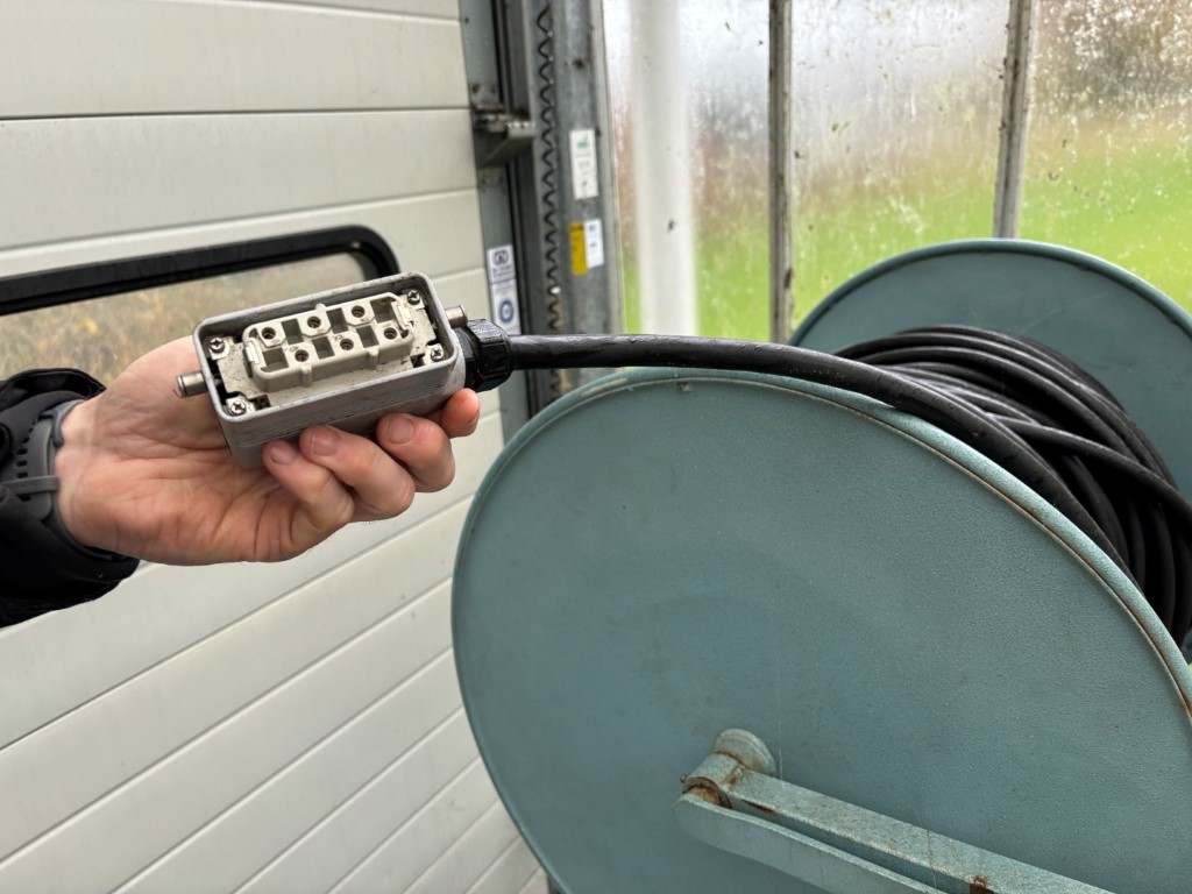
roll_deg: +3.8
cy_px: 447
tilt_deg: -14.5
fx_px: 895
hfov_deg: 67.3
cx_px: 596
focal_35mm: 26
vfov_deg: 53.1
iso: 100
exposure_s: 1/100
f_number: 1.6
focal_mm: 5.96
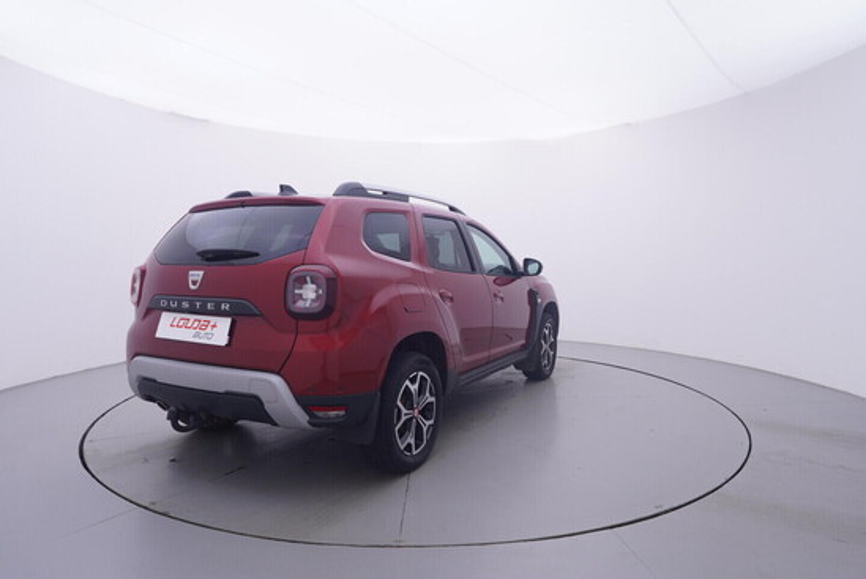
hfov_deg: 77.3
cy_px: 290
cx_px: 433
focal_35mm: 22
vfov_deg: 56.2
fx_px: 542
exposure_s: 1/80
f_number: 5
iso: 200
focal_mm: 15
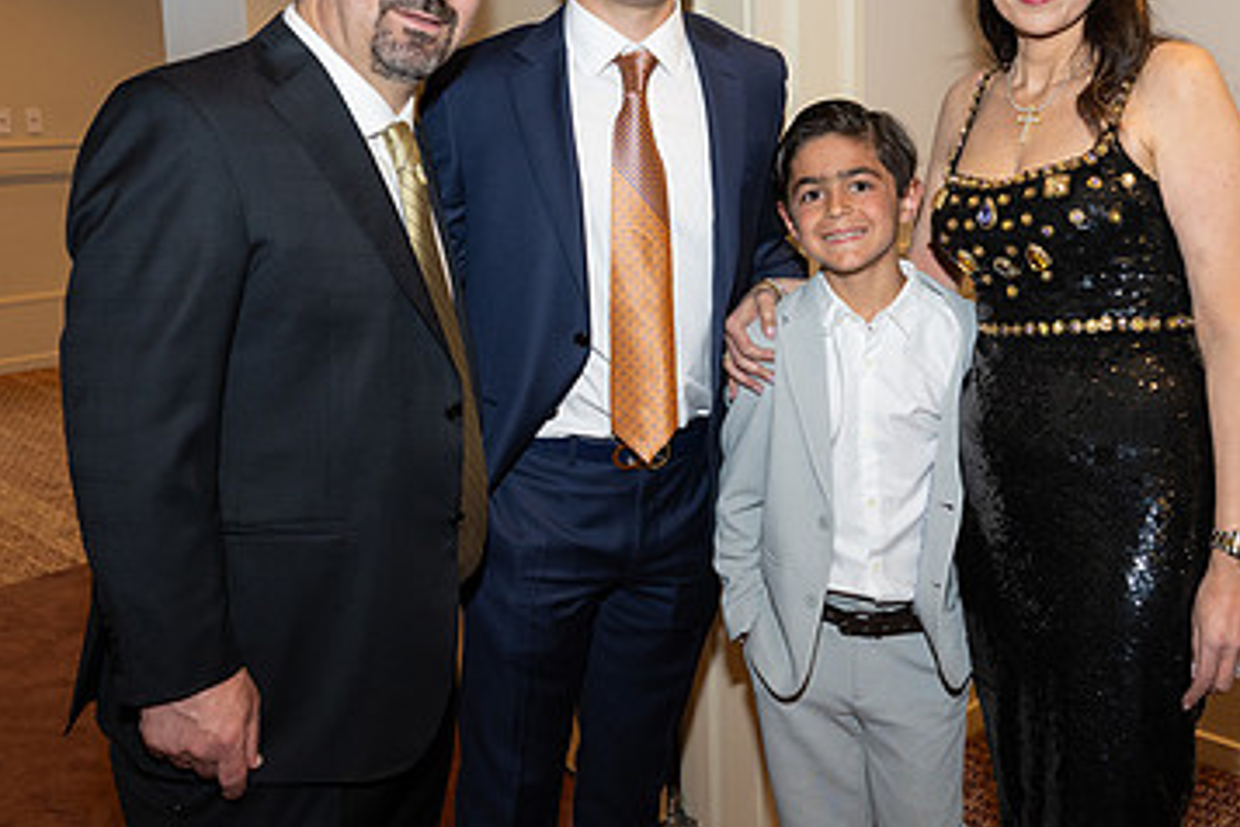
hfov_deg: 49.3
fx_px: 1343
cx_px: 726
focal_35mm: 39
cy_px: 276
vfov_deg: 33.9
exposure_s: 1/100
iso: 800
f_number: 5.6
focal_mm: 24
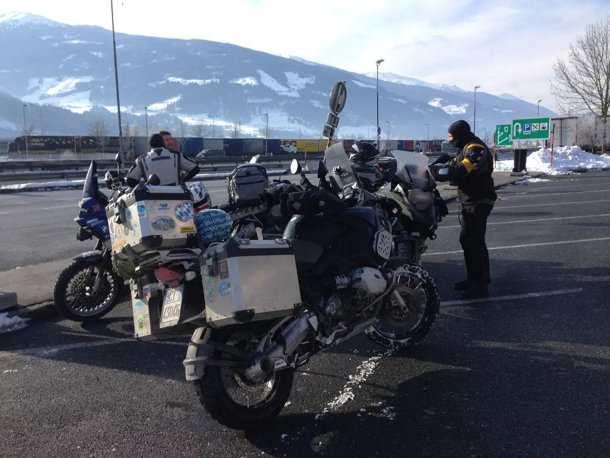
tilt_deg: -7.0
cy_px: 229
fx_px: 582
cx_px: 305
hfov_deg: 55.4
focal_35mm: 33
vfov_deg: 42.9
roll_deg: +0.0
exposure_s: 1/935
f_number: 2.4
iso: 50
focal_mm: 4.12
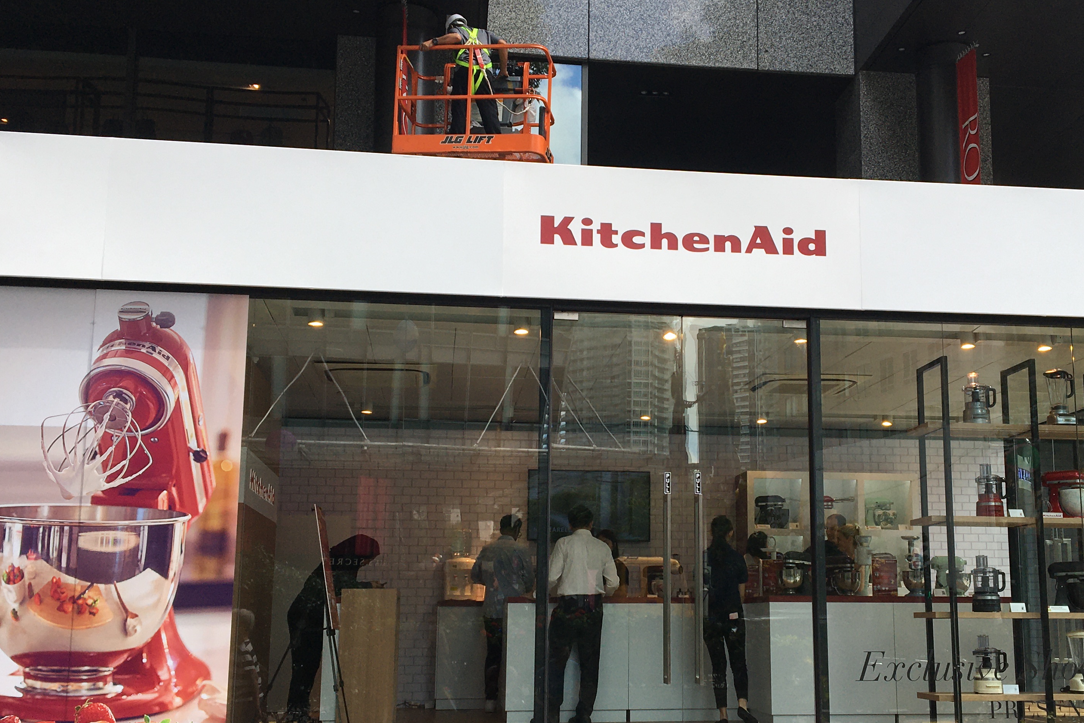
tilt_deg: +8.3
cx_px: 653
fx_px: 1295
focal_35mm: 43
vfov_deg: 31.1
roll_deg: +0.5
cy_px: 418
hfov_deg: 45.2
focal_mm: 4.15
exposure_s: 1/496
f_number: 2.2
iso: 25
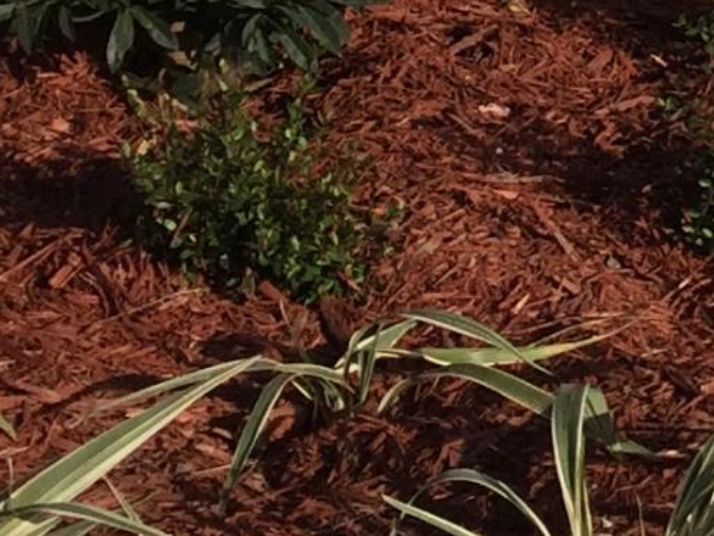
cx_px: 1218
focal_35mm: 175
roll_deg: -1.8
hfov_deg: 10.7
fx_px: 3610
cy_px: -710
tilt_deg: -2.0
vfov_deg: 7.9
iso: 32
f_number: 2.2
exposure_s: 1/3300
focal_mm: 4.15
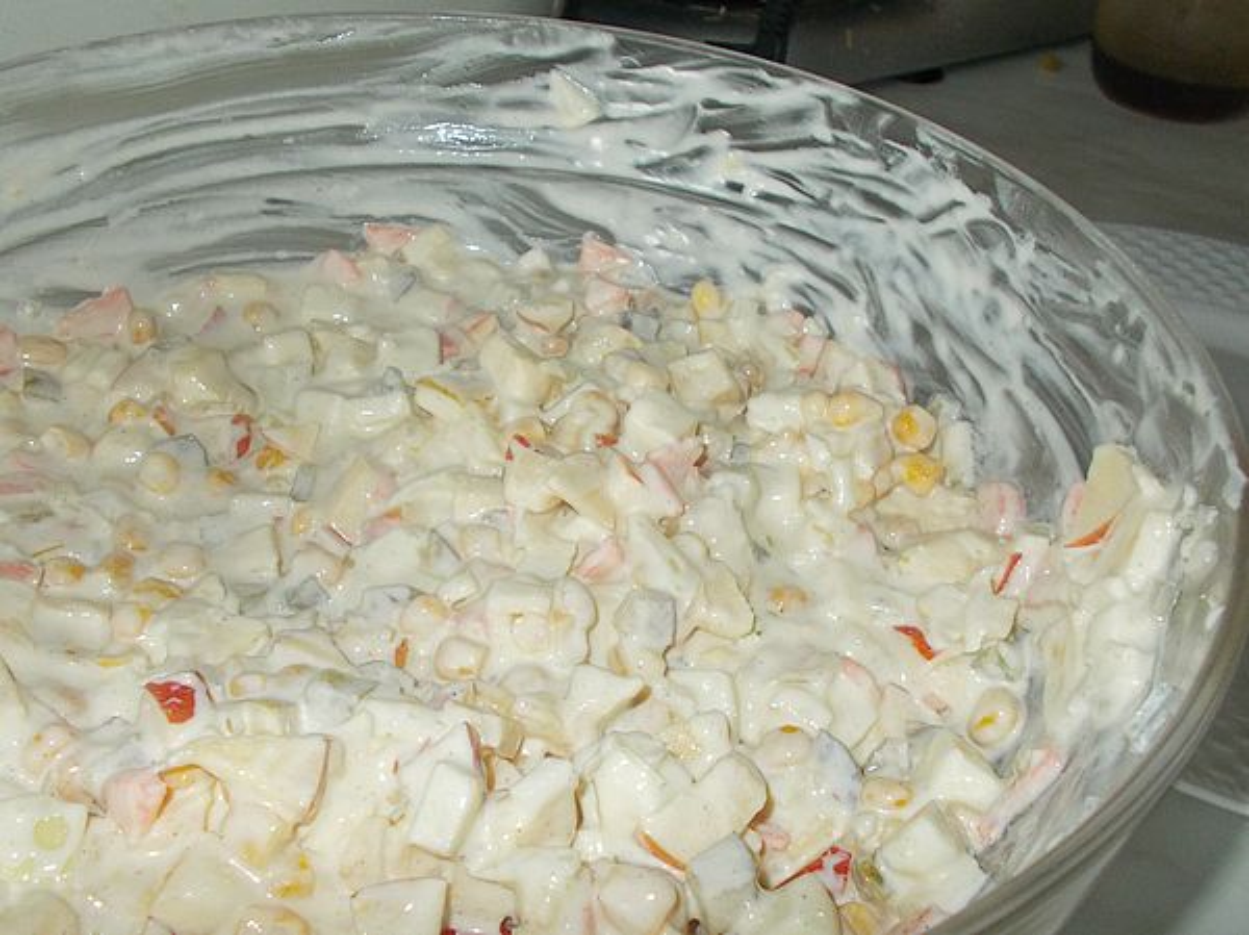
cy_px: 468
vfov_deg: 53.0
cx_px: 624
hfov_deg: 67.3
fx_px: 937
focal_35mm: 26
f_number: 3.2
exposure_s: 1/25
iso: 200
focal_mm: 4.6
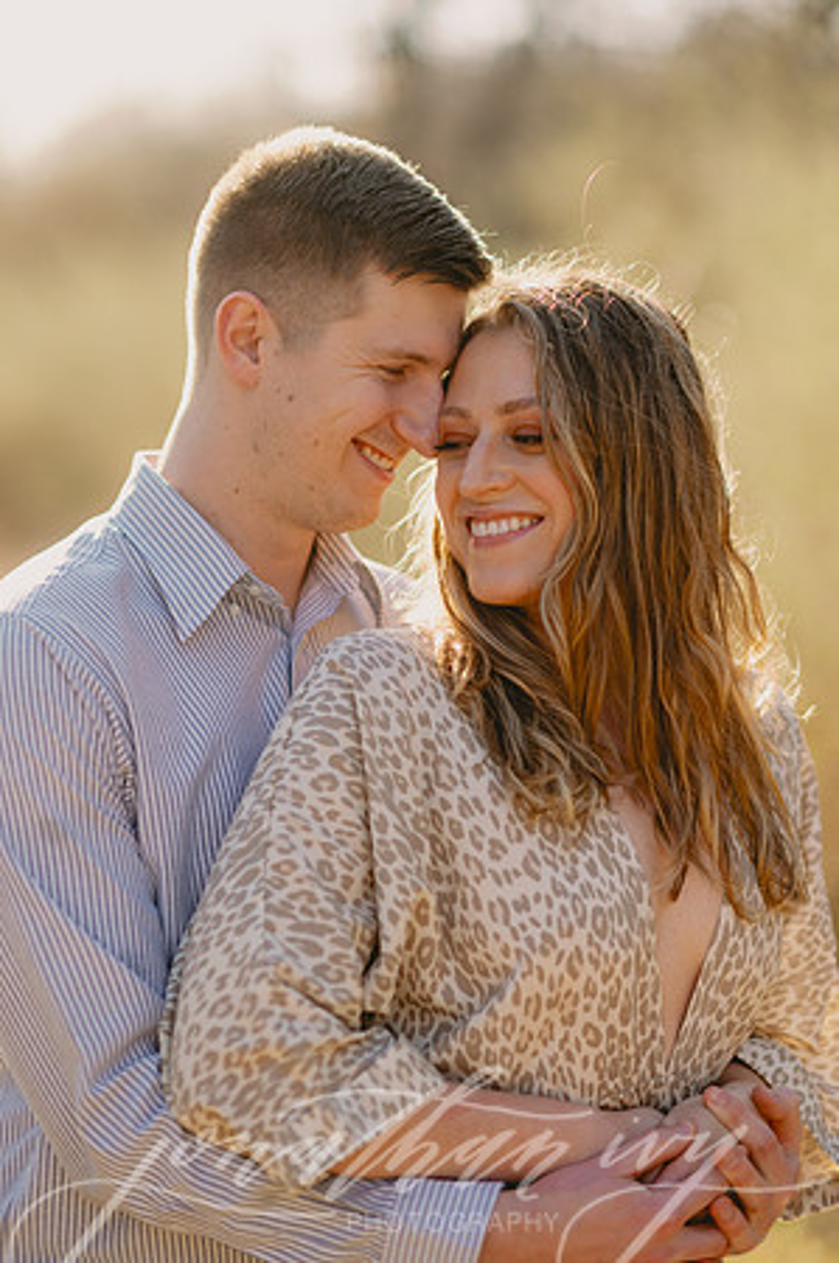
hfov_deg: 16.0
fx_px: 2978
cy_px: 632
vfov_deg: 23.9
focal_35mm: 85
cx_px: 420
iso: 100
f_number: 2
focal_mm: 85
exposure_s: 1/2500
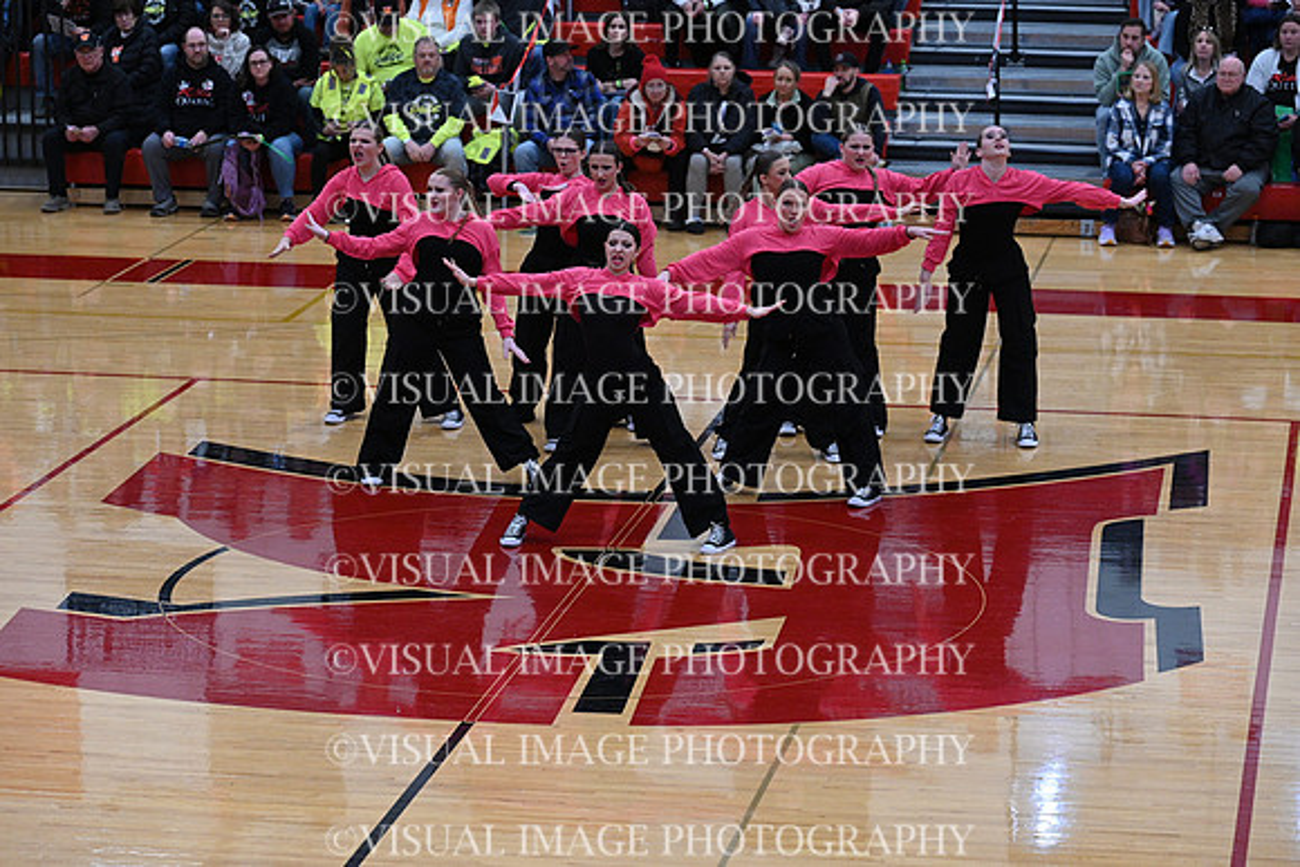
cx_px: 650
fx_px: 4154
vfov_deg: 11.9
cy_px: 434
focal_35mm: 115
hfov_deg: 17.8
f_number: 4
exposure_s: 1/400
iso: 4000
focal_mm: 115
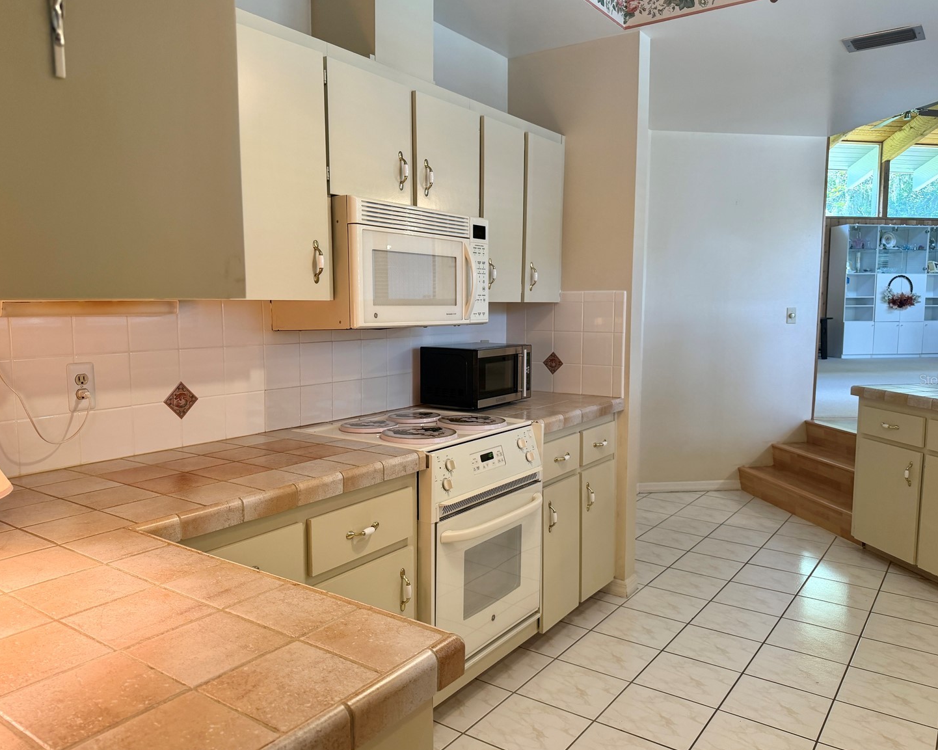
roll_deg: -0.2
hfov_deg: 66.0
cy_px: 379
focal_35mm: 26
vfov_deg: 54.9
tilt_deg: -6.0
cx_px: 461
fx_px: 722
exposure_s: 1/60
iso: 160
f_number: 1.78
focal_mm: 6.76
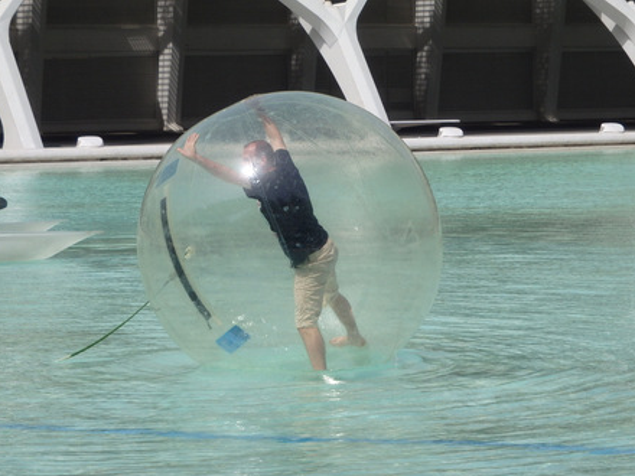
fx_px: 2917
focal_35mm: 159
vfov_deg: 9.3
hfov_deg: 12.4
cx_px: 297
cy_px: 259
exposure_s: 1/1000
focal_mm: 25
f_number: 5.9
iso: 125
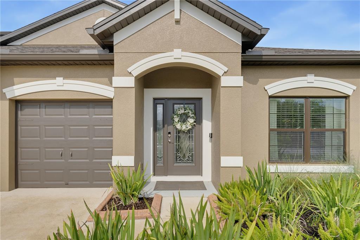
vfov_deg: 57.2
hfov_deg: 78.6
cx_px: 180
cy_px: 120
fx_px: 220
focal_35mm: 22
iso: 500
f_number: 13
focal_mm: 22
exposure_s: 1/800
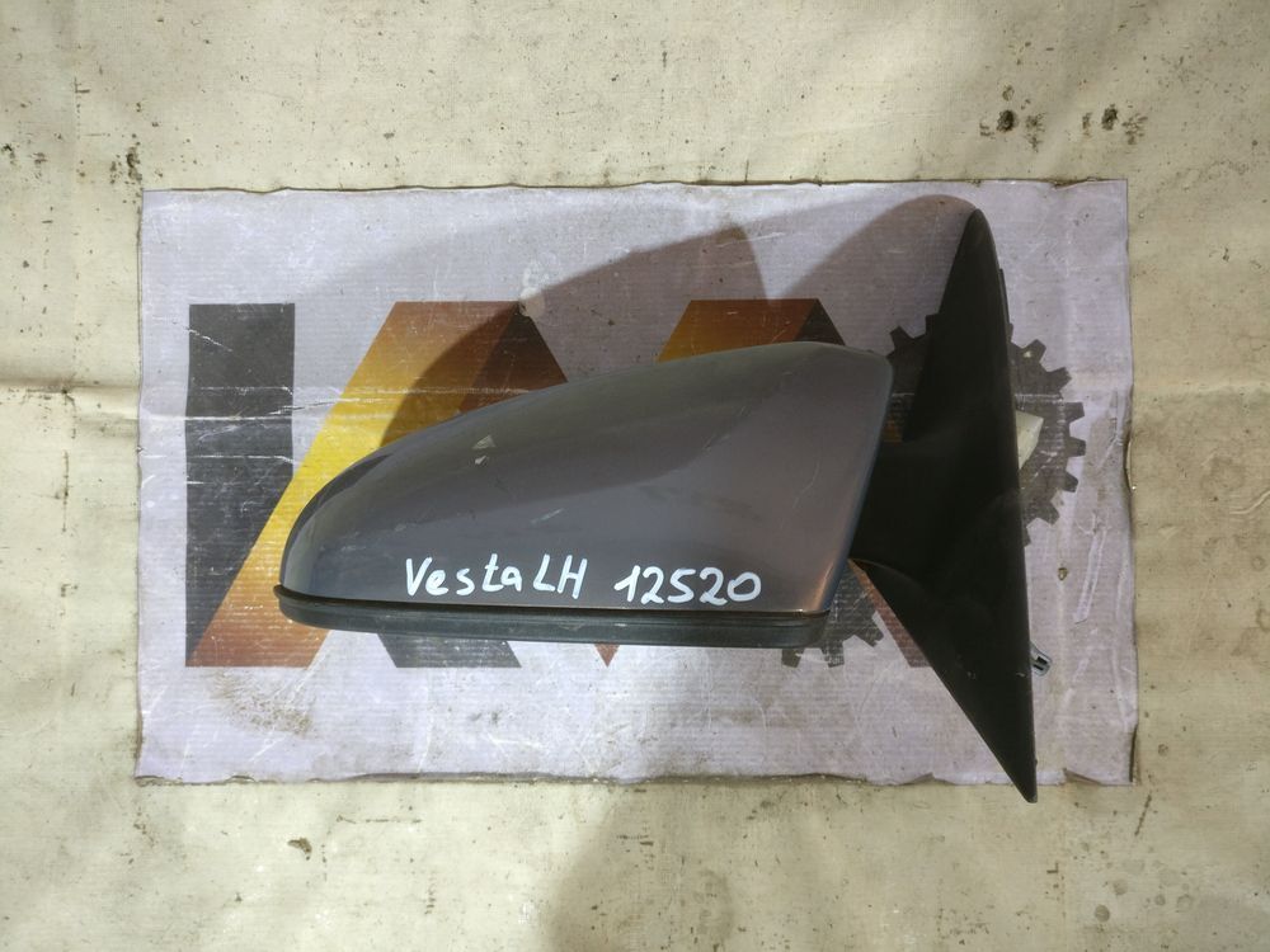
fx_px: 1027
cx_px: 635
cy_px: 476
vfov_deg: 49.7
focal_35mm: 28
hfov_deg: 63.4
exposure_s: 1/20
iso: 640
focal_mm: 4.26
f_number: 2
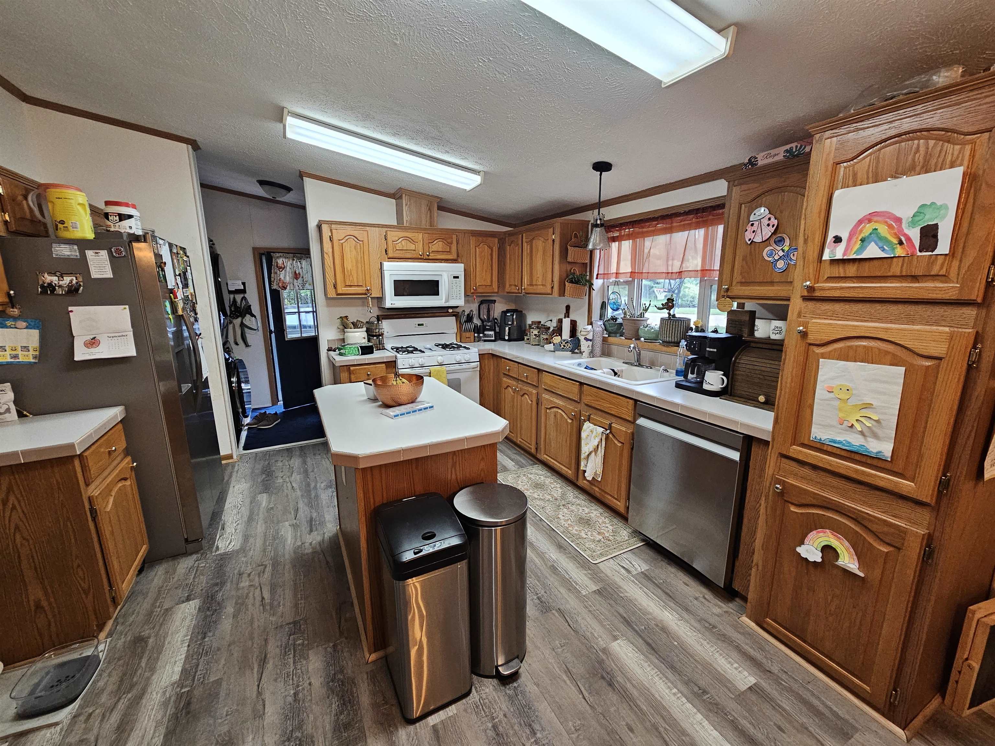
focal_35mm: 13
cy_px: 373
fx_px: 374
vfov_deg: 89.9
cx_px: 498
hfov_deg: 106.2
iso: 400
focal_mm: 2.2
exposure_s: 1/60
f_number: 2.2
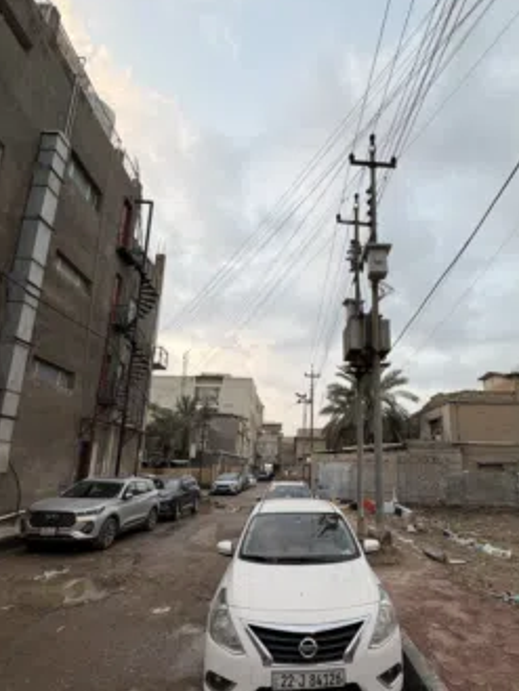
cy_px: 405
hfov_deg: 74.1
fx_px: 340
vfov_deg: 90.1
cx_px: 305
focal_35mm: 17
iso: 64
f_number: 2.2
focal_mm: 2.22
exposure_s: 1/121
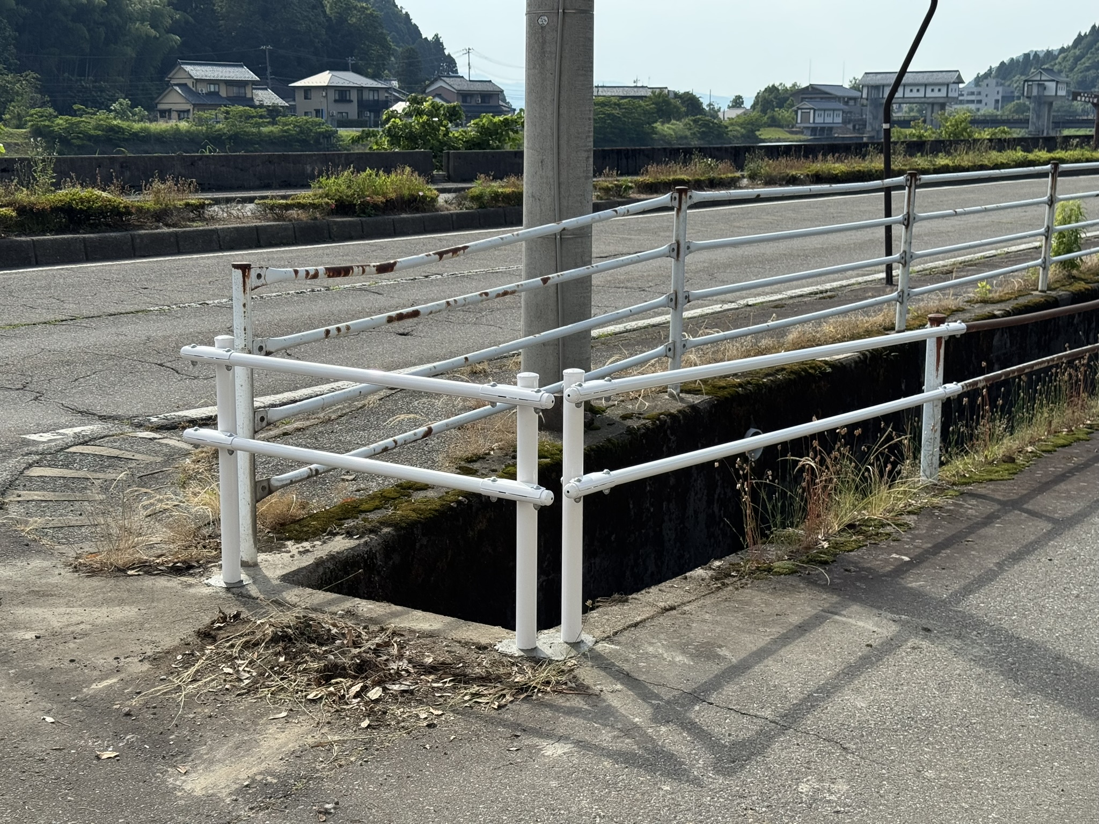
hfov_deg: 39.7
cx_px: 550
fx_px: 1524
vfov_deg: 30.3
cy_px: 412
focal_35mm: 48
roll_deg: -0.6
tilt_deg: -11.0
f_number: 1.78
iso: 64
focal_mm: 6.76
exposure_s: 1/2833
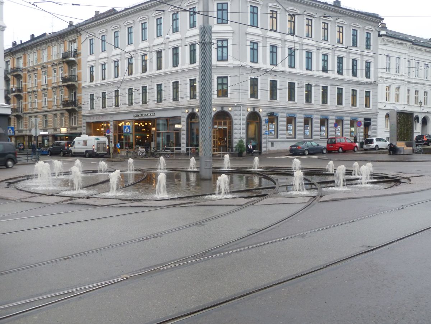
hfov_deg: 50.1
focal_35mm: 37
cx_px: 216
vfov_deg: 38.7
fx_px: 461
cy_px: 162
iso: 160
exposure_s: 1/30
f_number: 3.6
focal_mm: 6.1
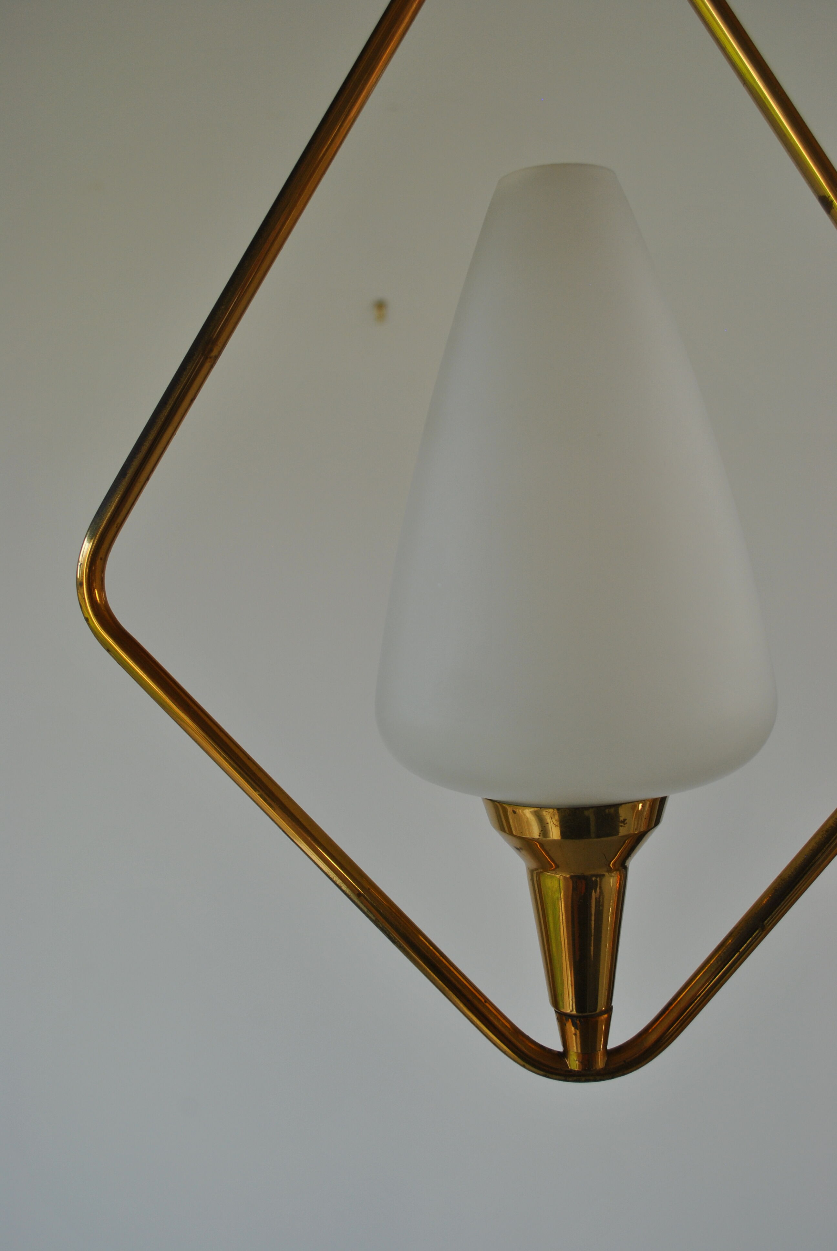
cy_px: 626
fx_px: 1252
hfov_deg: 37.0
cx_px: 418
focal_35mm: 36
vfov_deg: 53.1
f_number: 5.6
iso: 200
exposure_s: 1/125
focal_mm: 24
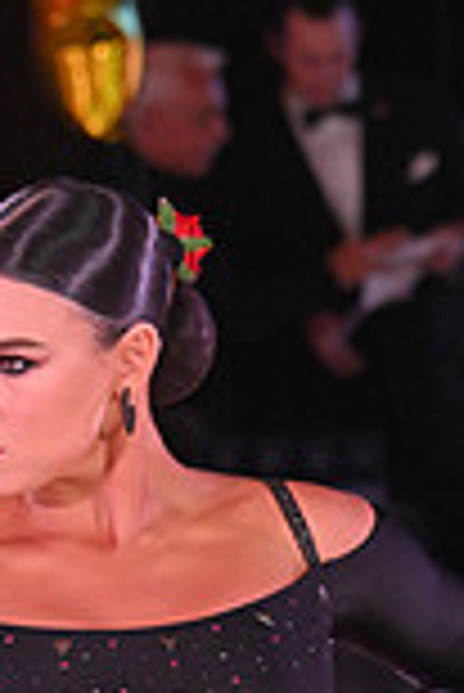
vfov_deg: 5.2
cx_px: 97
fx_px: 7619
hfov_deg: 3.5
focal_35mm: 395
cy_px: 1143
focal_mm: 105
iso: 3200
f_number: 5.6
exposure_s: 1/320
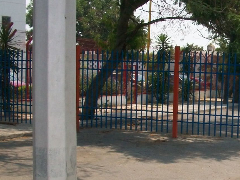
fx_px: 527
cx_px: 257
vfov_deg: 19.3
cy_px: 124
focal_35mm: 76
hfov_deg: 24.2
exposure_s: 1/400
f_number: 5.5
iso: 80
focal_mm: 5.7
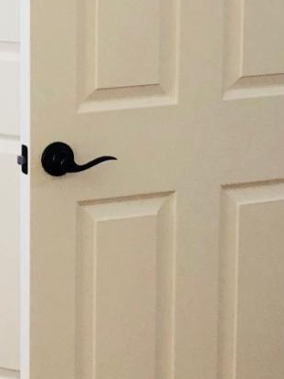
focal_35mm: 135
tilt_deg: -8.1
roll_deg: +0.3
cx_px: -162
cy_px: -29
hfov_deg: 10.5
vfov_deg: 14.3
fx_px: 1478
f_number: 1.8
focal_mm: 4
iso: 40
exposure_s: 1/20
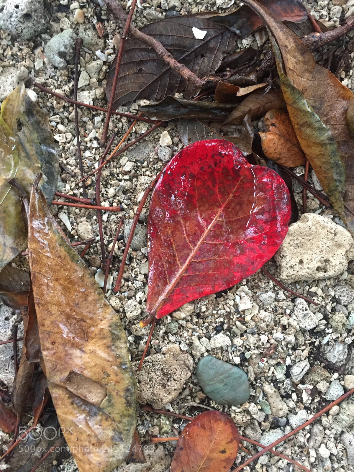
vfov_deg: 61.7
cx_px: 177
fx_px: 395
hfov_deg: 48.2
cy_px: 236
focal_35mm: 29
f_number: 2.2
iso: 250
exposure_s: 1/17
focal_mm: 4.15
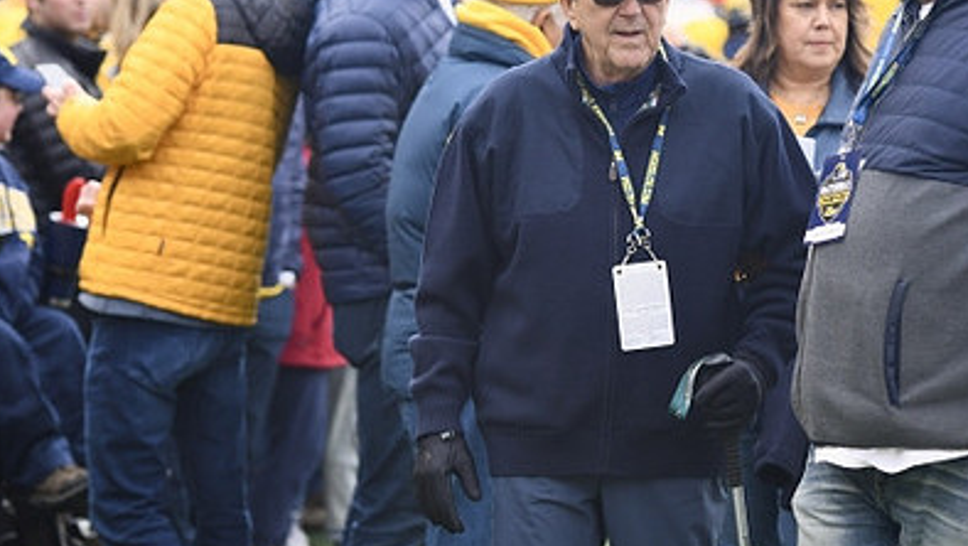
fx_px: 4160
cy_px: 208
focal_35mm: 162
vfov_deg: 7.5
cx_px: 614
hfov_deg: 13.3
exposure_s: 1/1250
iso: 400
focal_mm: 105
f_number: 2.8
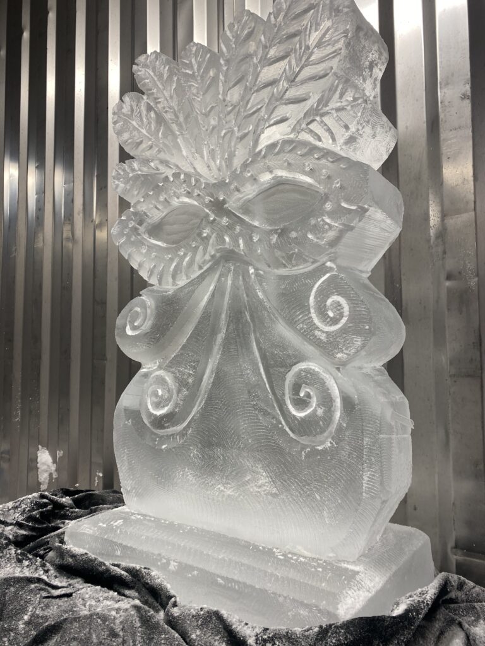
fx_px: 486
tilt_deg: +5.7
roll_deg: -1.0
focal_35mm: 26
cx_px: 242
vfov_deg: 67.3
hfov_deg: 53.1
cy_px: 323
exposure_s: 1/100
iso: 80
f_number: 1.8
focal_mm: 4.25
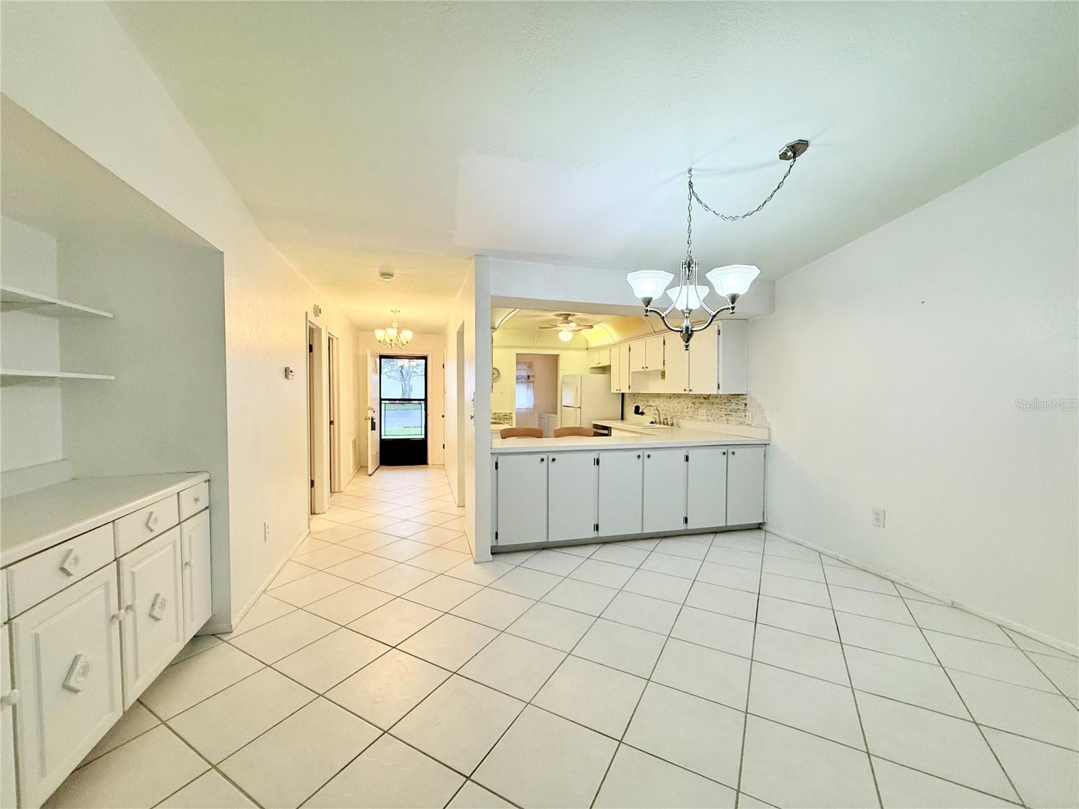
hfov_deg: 102.1
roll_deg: -0.1
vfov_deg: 85.7
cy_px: 404
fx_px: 436
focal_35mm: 14
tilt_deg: -2.3
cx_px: 540
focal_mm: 2.22
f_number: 2.2
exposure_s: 1/120
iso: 200
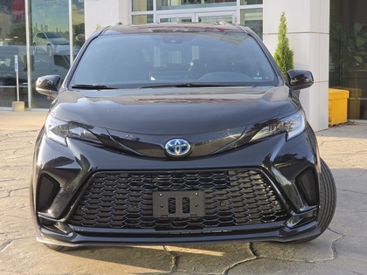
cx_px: 184
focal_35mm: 69
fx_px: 732
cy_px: 138
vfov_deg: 21.3
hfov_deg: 28.2
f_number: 2.4
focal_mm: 7
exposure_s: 1/120
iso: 25
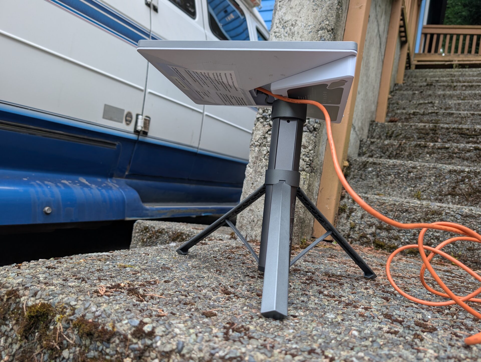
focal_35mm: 24
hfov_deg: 71.5
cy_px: 181
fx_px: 334
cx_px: 240
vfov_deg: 56.9
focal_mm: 6.9
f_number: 1.68
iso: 20
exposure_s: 1/224
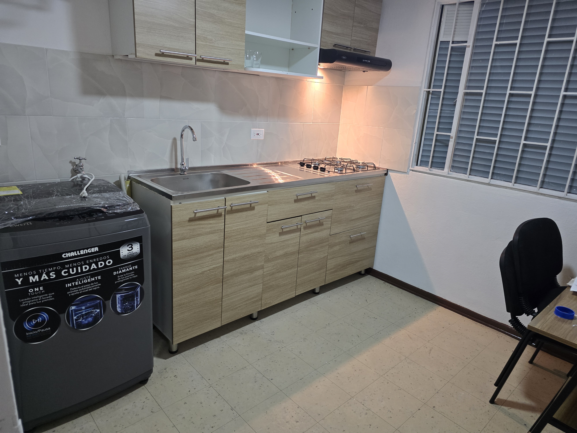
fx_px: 383
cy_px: 216
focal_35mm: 23
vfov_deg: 58.9
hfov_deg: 73.9
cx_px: 288
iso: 400
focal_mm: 6.3
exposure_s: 1/120
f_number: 1.7
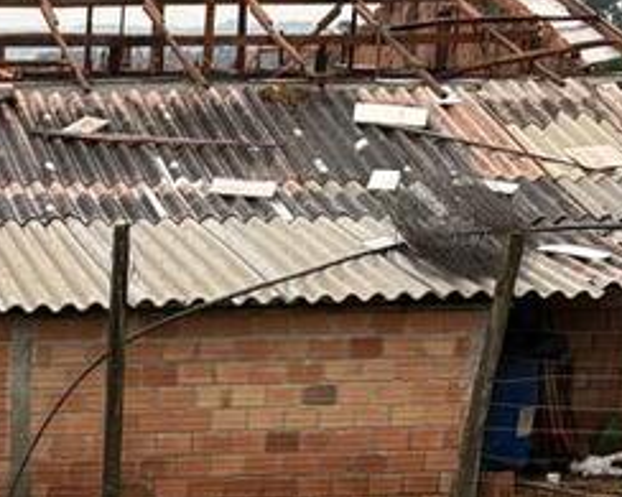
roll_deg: +0.8
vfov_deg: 11.5
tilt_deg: -20.0
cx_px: -224
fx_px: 2300
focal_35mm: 125
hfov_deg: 14.6
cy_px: 884
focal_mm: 5.96
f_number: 1.6
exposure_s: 1/481
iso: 50
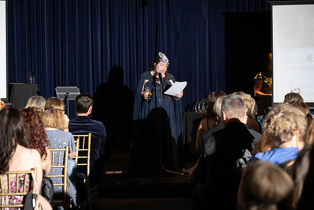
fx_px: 855
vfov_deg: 14.0
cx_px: 157
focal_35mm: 98
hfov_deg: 20.8
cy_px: 105
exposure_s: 1/200
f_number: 5
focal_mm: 98
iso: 2500
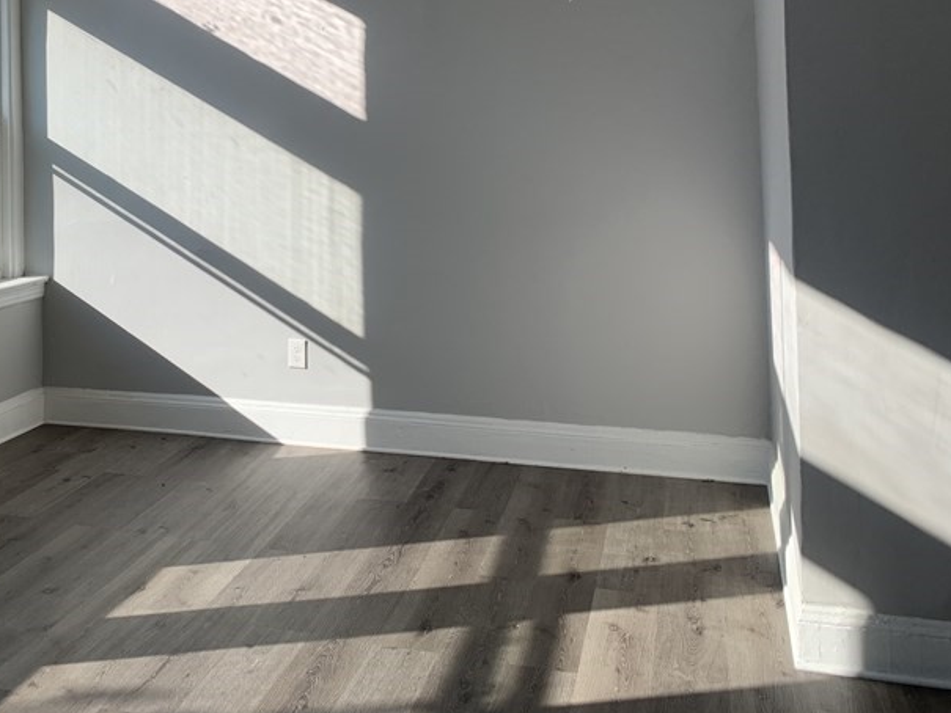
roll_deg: +0.4
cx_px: 206
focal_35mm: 44
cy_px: 124
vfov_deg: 31.9
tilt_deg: +1.6
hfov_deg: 41.3
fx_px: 1209
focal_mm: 4.25
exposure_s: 1/673
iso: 25
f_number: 1.8
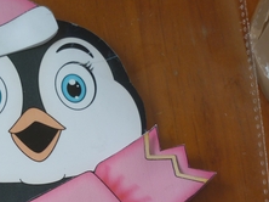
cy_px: 153
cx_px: 36
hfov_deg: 28.1
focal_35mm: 67
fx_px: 520
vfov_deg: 21.7
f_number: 2.8
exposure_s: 1/60
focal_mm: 5.5
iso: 80
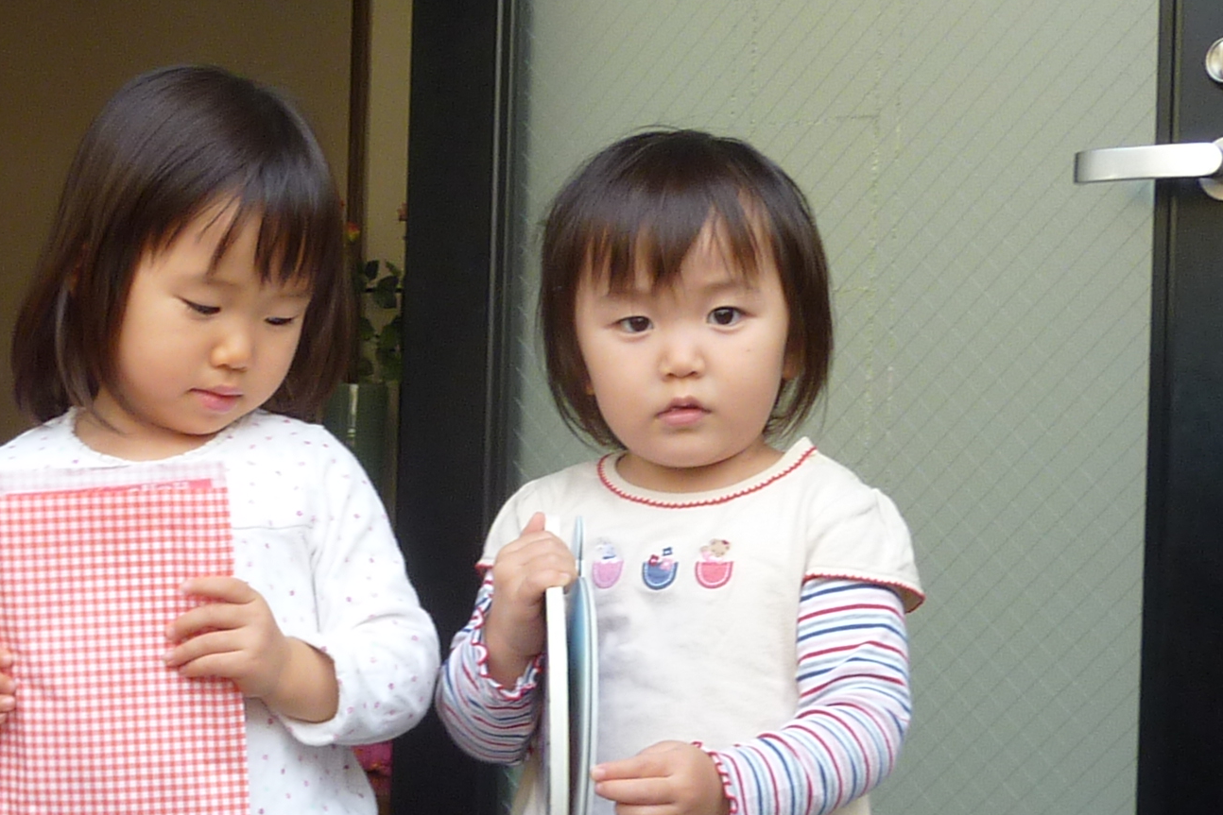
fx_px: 2684
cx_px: 398
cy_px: 537
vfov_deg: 17.2
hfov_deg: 25.5
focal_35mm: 79
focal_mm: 4.4
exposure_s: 1/60
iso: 80
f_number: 3.3
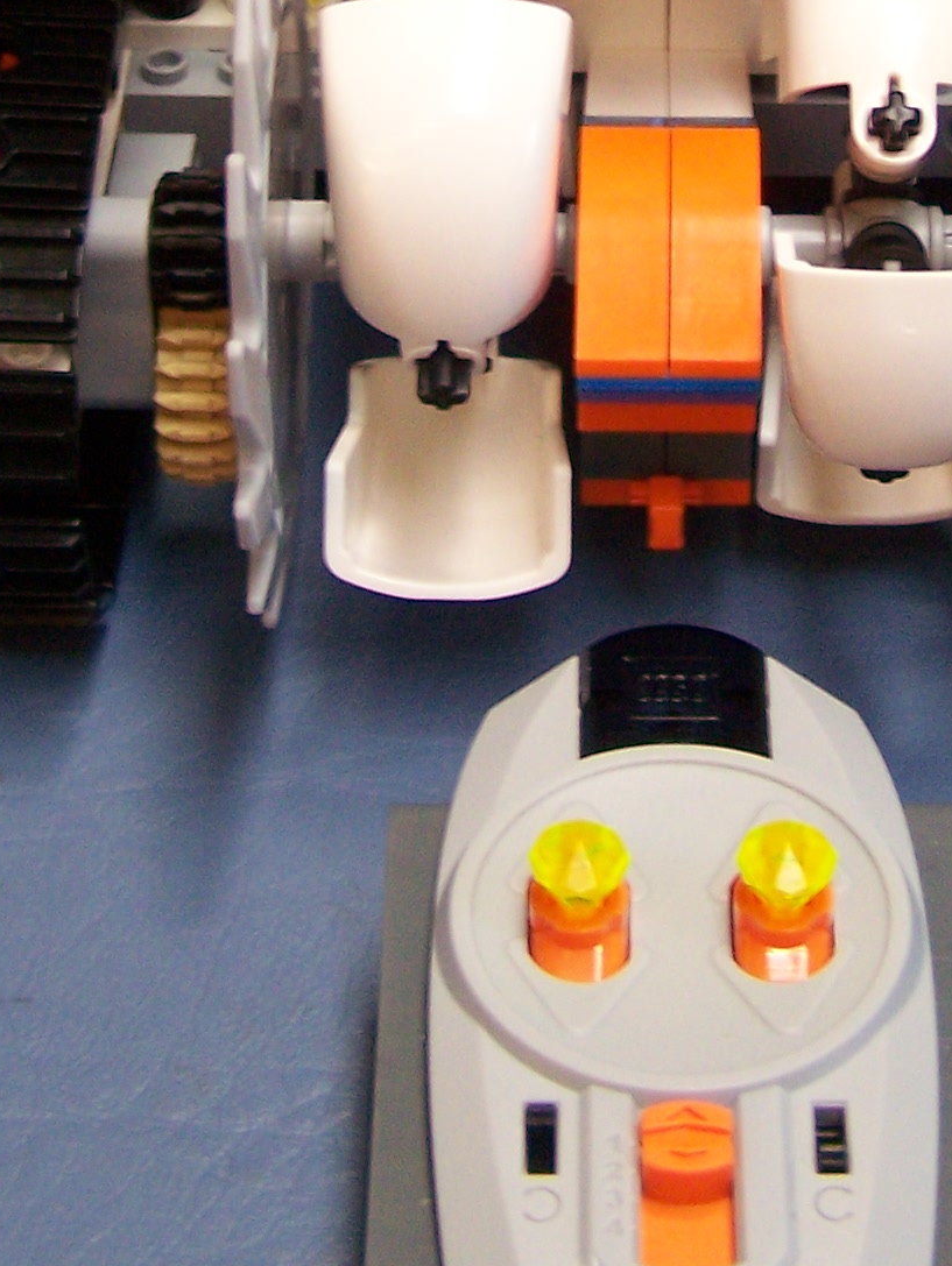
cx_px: 651
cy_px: 8
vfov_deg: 19.3
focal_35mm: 99
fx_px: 3625
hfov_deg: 14.9
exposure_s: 1/13
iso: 160
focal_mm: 6.3
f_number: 2.8
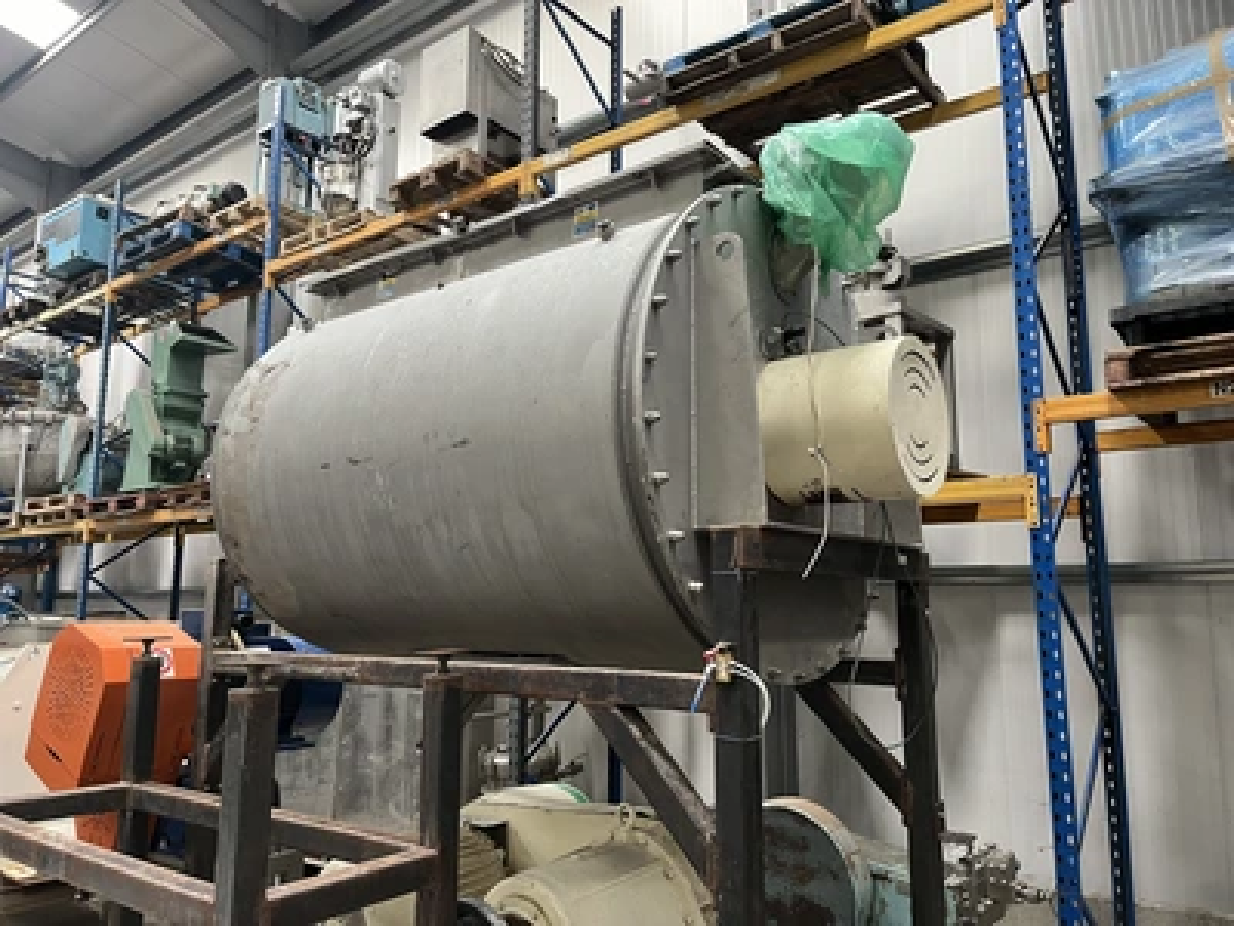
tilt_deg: +9.1
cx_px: 617
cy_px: 463
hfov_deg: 67.3
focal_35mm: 26
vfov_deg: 53.1
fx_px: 927
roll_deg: -0.4
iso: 320
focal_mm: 5.1
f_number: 1.6
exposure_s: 1/60
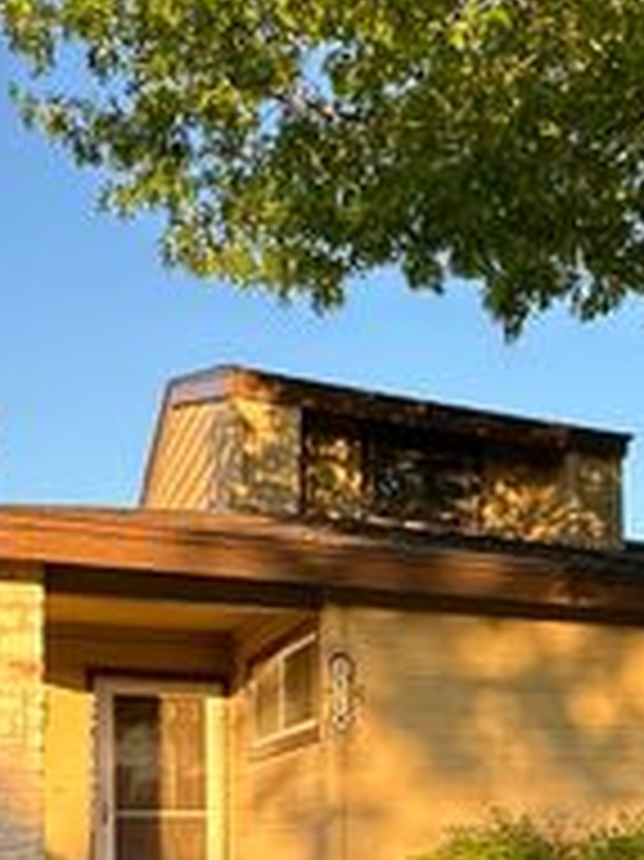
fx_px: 1217
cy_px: 826
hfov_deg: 28.9
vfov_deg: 35.8
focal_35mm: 49
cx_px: 522
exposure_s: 1/237
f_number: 2.2
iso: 40
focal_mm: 2.22
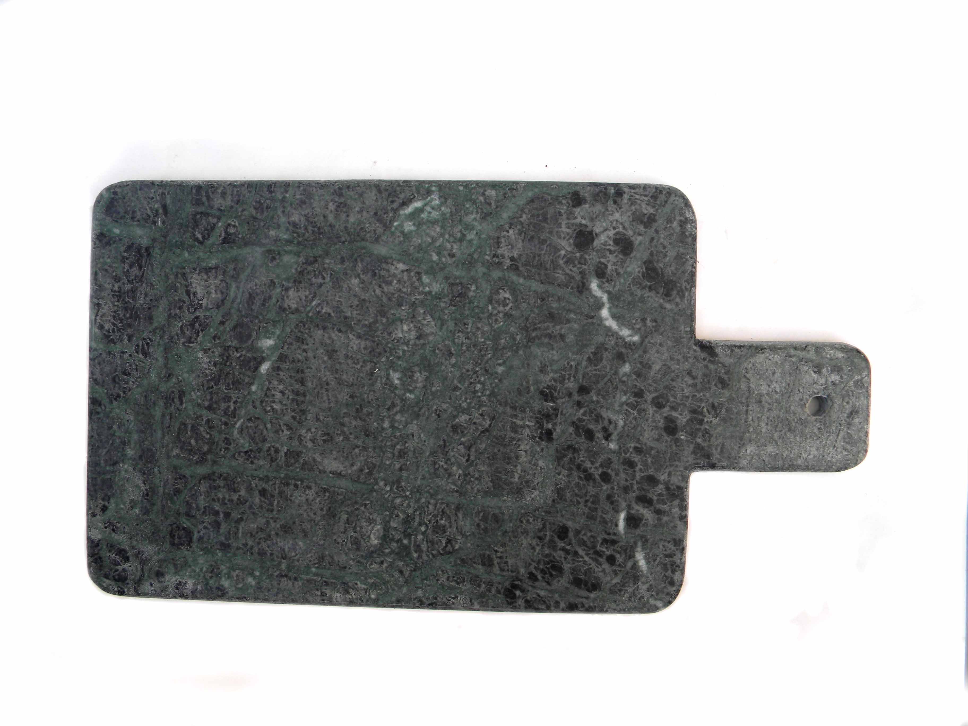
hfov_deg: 63.4
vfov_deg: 49.7
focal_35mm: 28
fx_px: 783
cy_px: 363
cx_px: 484
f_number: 3.5
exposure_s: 1/91.5
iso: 80
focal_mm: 5
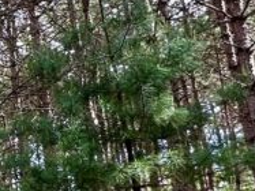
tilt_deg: +15.1
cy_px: 149
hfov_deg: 16.9
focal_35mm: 80
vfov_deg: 18.3
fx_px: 589
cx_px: -279
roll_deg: -0.5
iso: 40
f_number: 2.2
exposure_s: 1/179
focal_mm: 2.22
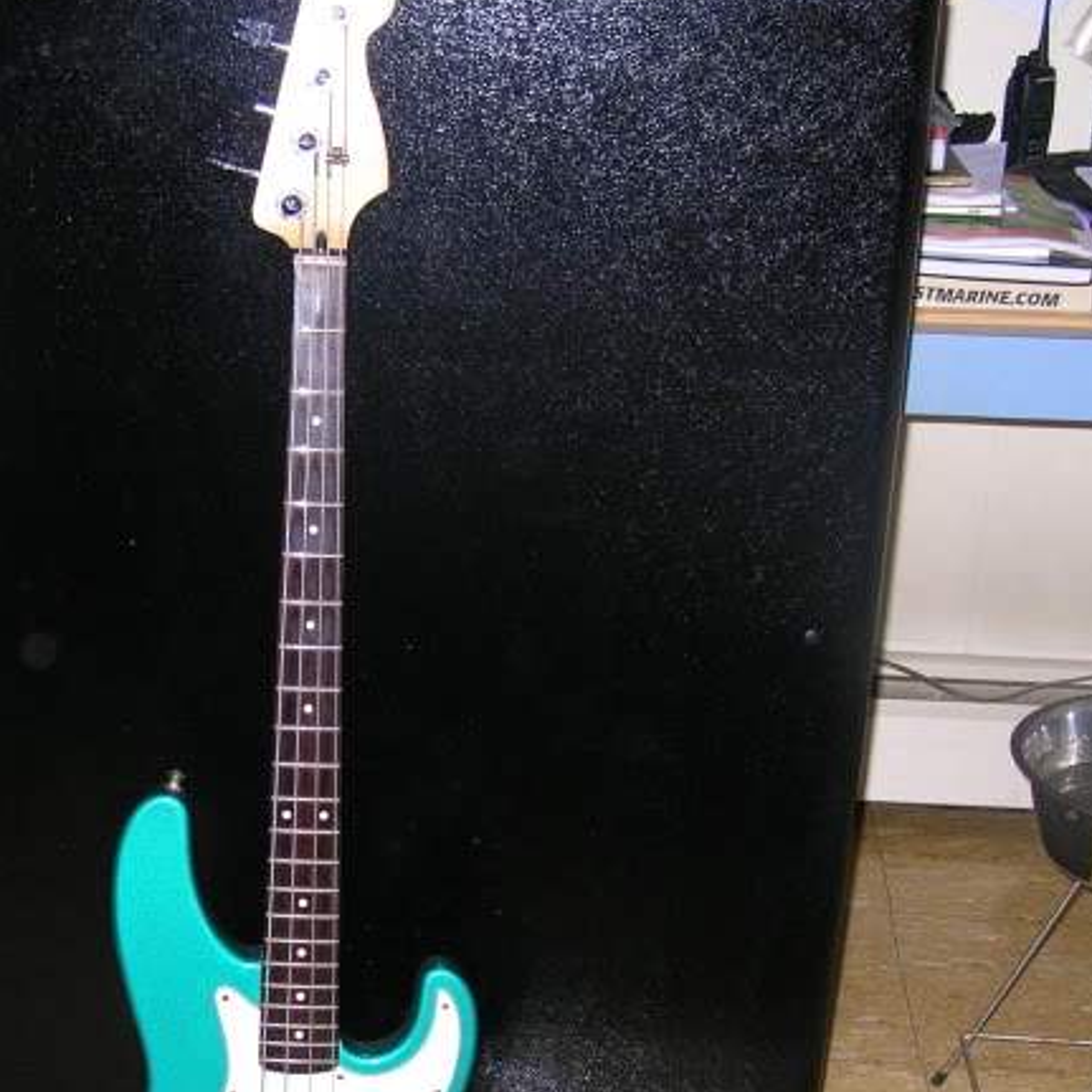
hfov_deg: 28.7
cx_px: 298
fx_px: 2106
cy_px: 722
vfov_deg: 28.9
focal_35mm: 59
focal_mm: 6
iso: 50
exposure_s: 1/60.1
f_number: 2.7
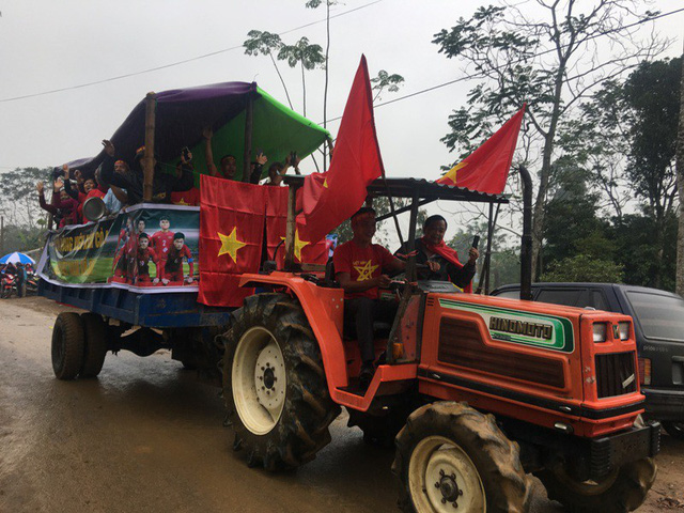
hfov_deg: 61.7
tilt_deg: +2.8
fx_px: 573
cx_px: 342
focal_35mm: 29
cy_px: 256
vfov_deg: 48.2
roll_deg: +0.2
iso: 25
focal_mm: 4.15
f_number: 2.2
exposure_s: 1/208
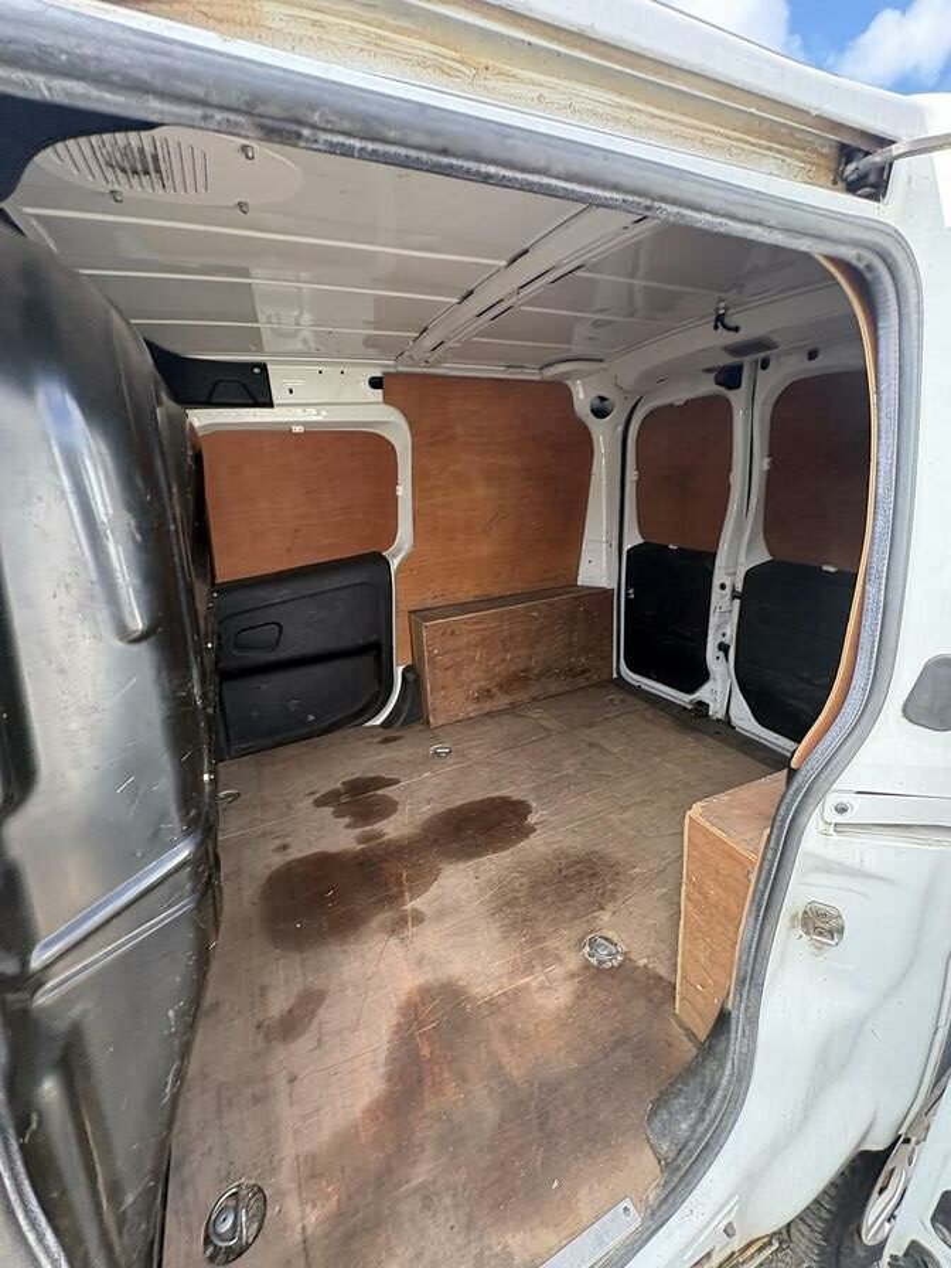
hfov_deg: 85.7
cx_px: 476
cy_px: 634
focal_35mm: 14
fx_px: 513
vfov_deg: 102.1
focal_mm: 2.22
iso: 80
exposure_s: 1/136
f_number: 2.2
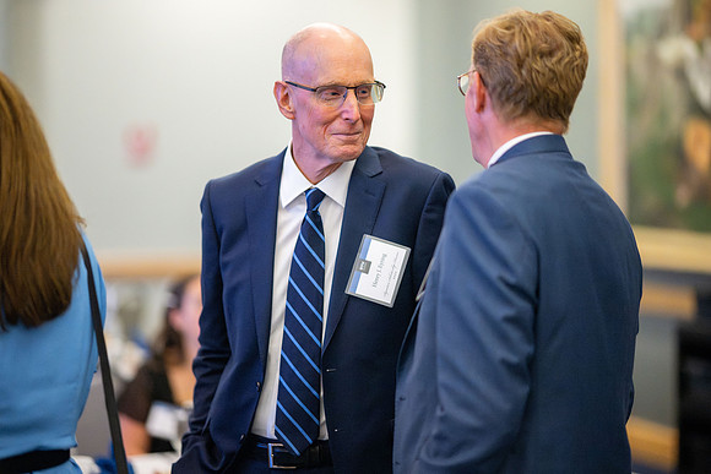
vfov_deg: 13.0
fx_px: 2074
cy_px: 237
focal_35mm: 105
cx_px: 356
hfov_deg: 19.5
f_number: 1.4
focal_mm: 105
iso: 6400
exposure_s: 1/500
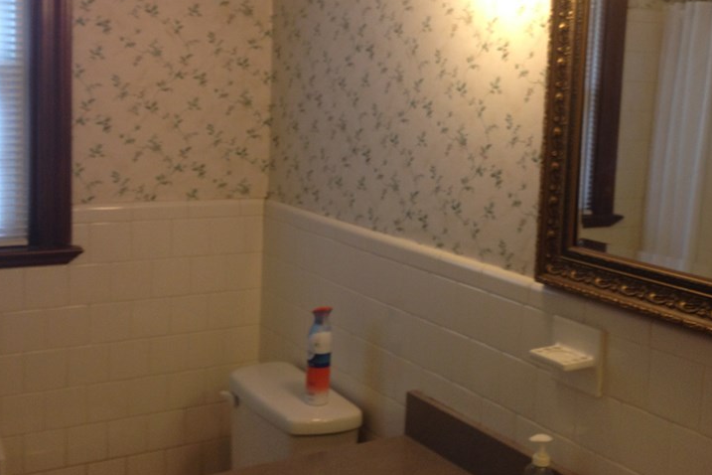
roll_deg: -2.9
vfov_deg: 25.9
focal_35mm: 52
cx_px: 436
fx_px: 1028
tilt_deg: -7.3
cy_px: 191
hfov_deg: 38.0
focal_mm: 4.28
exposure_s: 1/20
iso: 80
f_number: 2.4
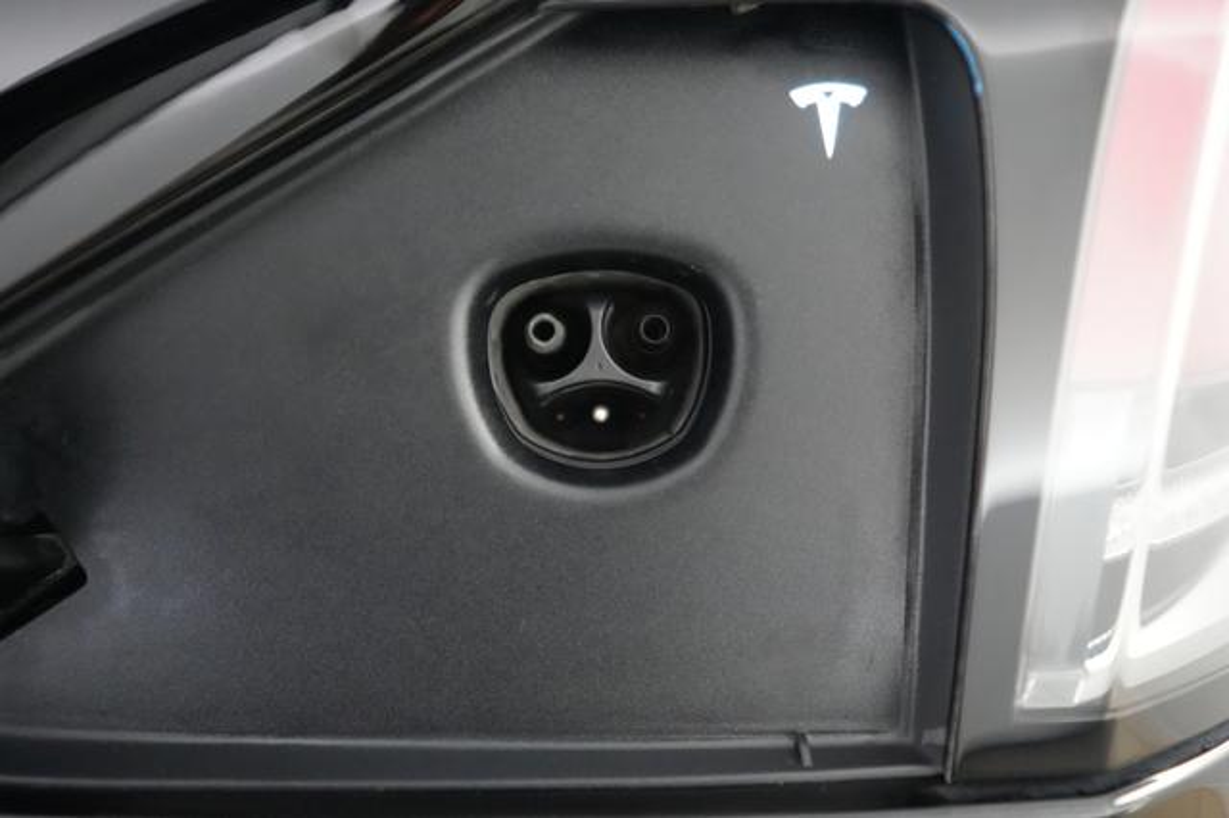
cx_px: 614
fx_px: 955
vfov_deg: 46.4
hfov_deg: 65.5
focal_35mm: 28
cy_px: 409
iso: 12800
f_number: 2.8
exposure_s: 1/125
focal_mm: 28
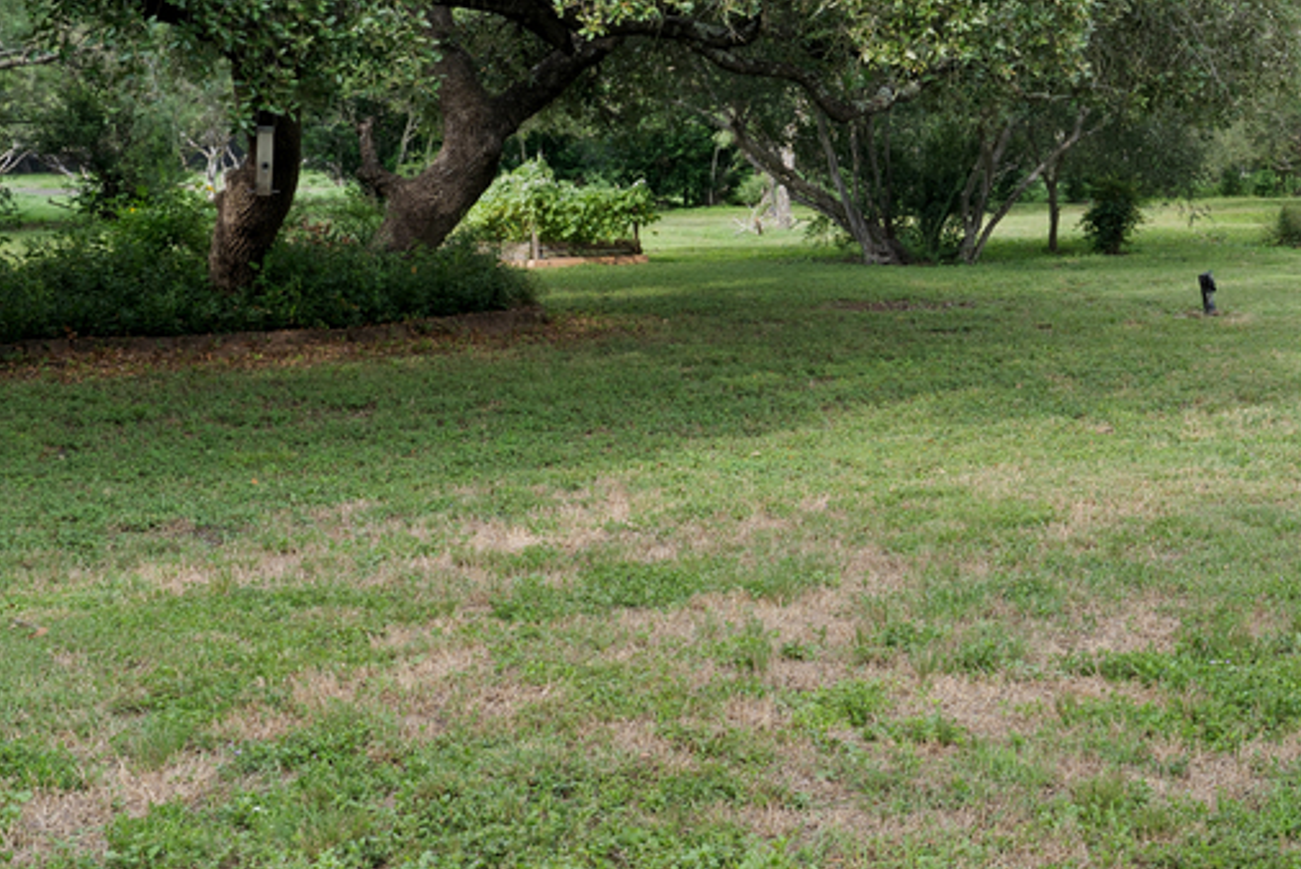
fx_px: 2314
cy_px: 149
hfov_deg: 30.4
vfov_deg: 21.0
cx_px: 1100
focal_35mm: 64
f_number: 8
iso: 100
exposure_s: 1/30
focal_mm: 20
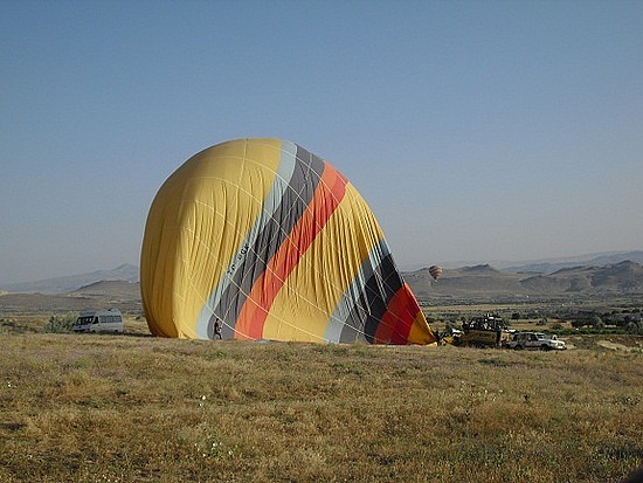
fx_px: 985
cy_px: 242
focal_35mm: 53
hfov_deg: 36.2
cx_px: 322
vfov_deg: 27.5
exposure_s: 1/640
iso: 64
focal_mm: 9.4
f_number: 3.8
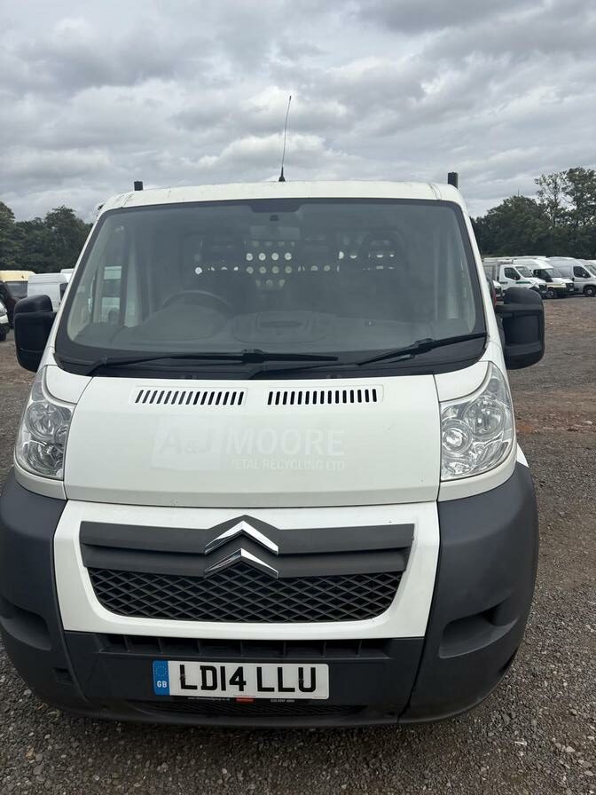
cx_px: 298
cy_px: 398
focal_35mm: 26
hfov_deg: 53.1
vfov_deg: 67.3
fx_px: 597
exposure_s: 1/4065
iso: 50
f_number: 1.6
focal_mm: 5.96
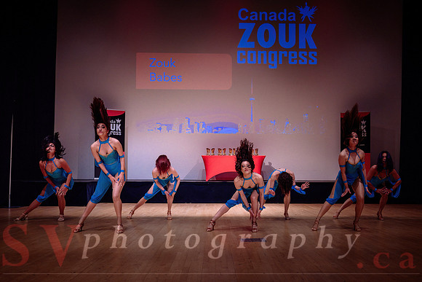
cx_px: 229
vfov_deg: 36.9
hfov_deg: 53.2
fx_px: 420
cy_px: 166
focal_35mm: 36
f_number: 2.8
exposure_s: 1/640
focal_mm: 30.5
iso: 1600
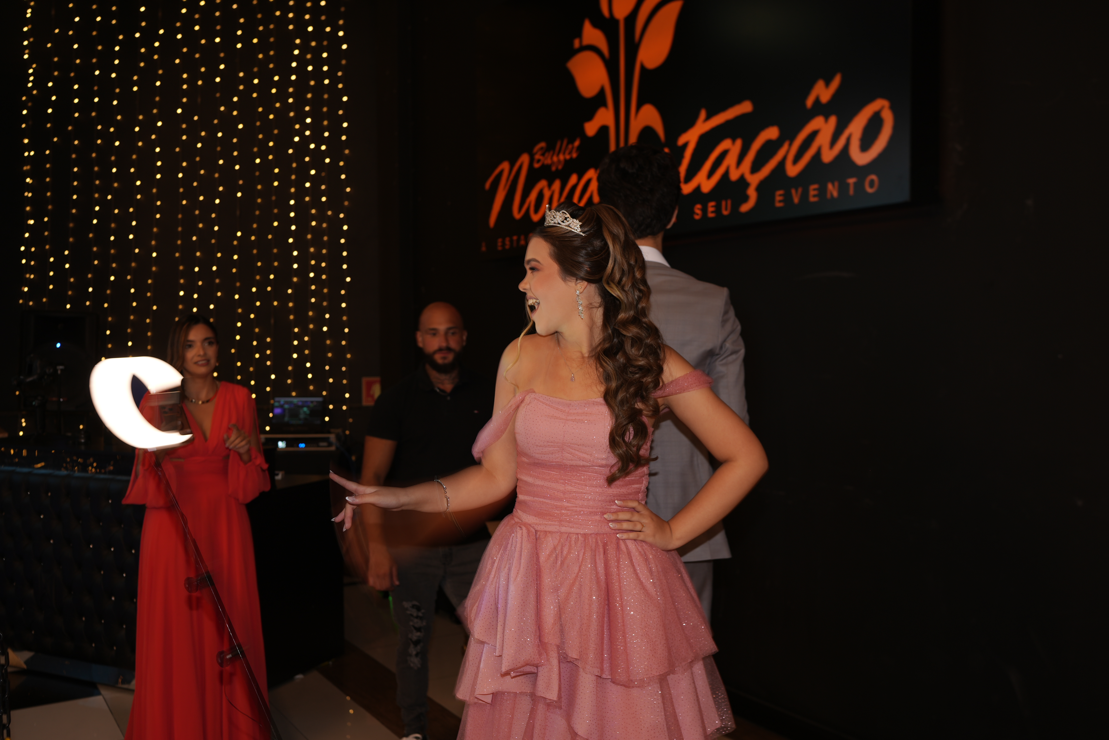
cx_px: 554
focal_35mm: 35
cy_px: 370
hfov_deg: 54.4
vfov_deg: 37.9
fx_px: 1078
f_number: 3.2
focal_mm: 35
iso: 125
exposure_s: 1/13
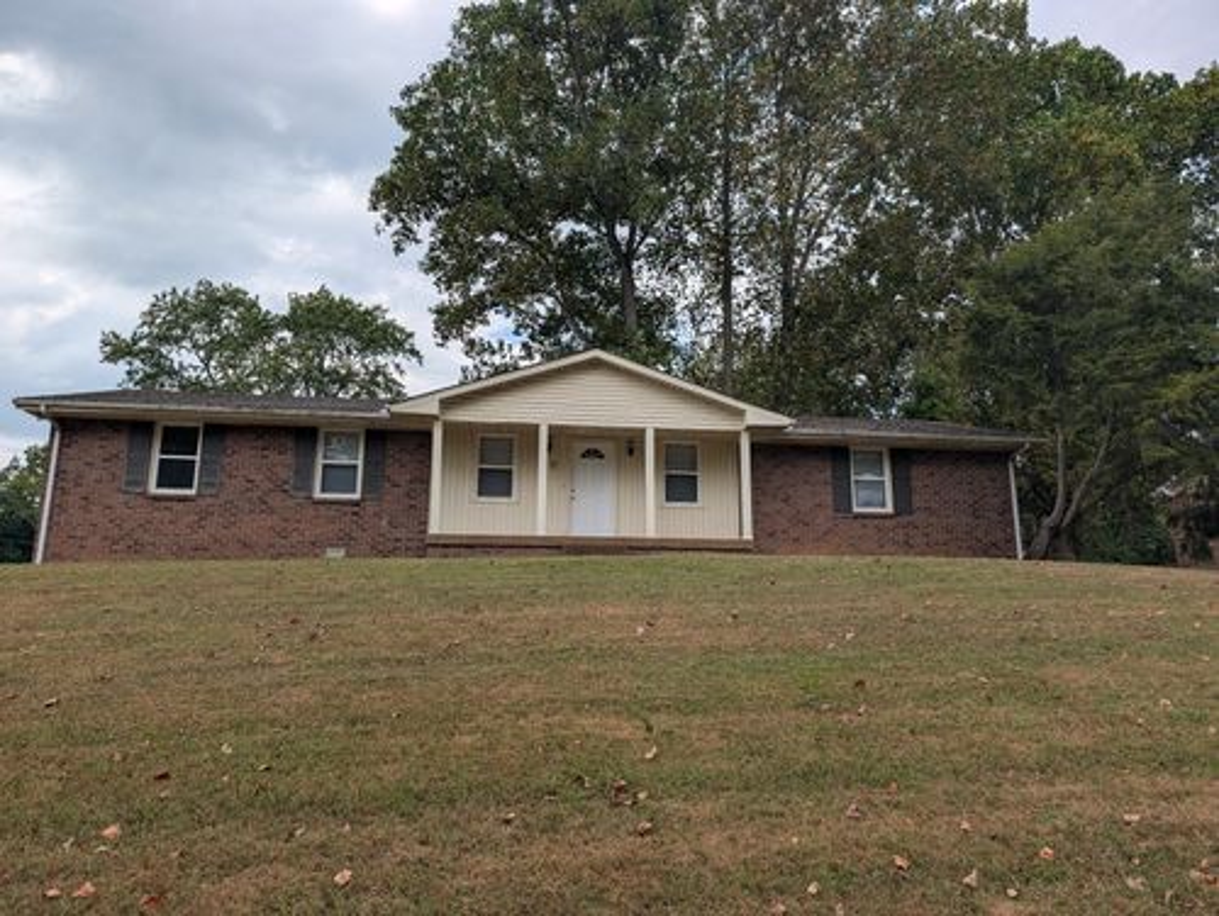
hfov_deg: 71.5
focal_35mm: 24
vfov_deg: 56.9
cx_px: 610
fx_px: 846
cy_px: 458
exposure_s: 1/1488
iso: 22
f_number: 1.68
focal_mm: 6.9
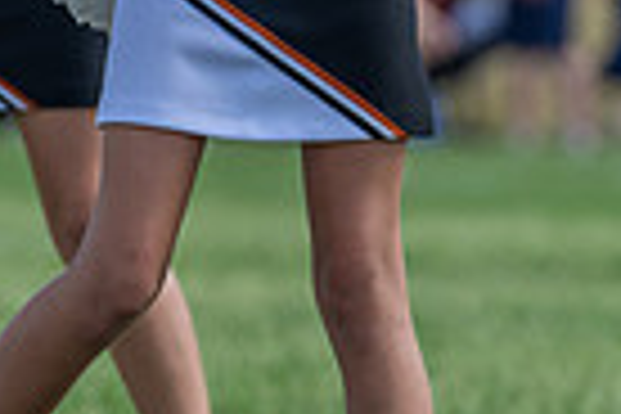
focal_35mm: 747
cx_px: 252
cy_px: -218
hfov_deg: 2.8
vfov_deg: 1.8
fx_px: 12885
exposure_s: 1/1000
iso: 125
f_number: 3.5
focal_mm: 178
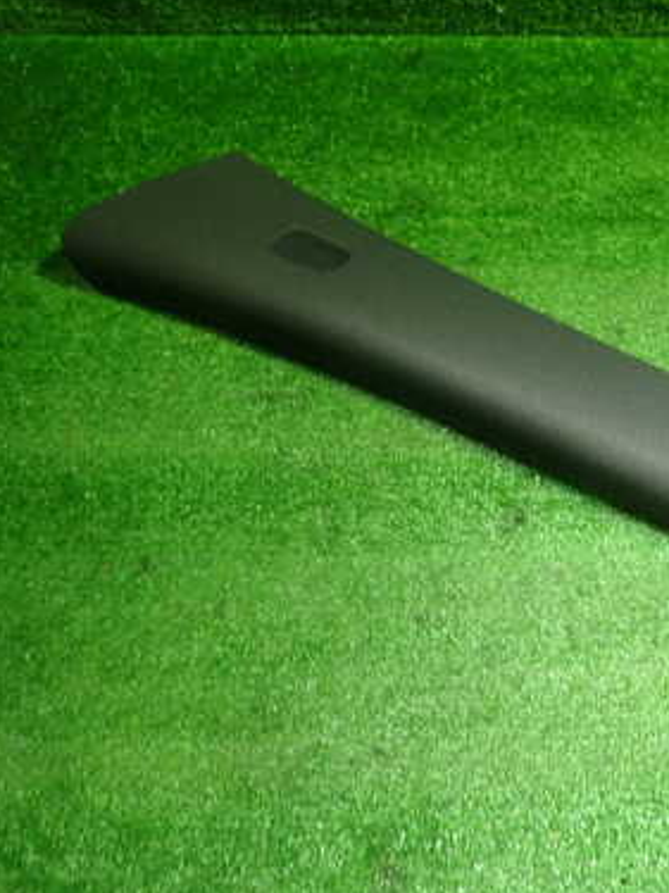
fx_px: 1031
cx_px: 702
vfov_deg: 46.8
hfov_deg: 32.4
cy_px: 412
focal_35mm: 40
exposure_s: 1/40
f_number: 2
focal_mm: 4.5
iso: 200
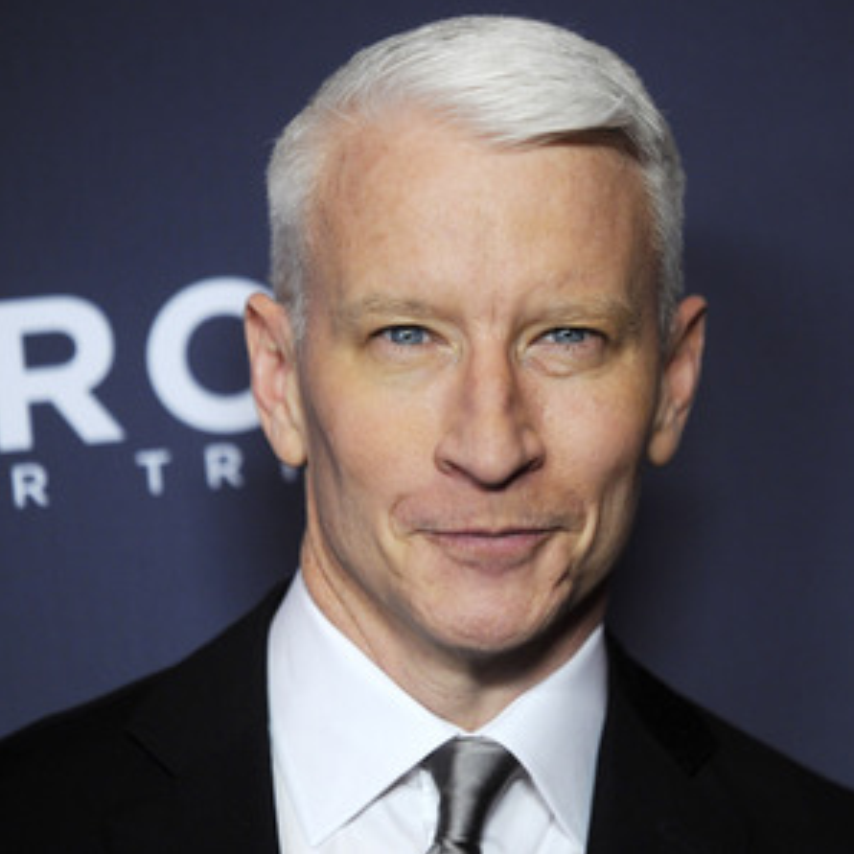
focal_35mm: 187
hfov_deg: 9.4
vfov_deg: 9.4
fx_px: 5219
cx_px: 529
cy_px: 426
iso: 1600
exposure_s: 1/125
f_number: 3.2
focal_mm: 145
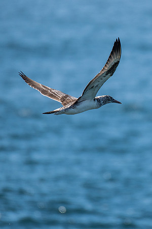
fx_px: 7505
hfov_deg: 1.2
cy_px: 91
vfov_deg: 1.7
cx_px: 116
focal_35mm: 1185
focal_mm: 500
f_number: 5.6
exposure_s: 1/3200
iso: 500
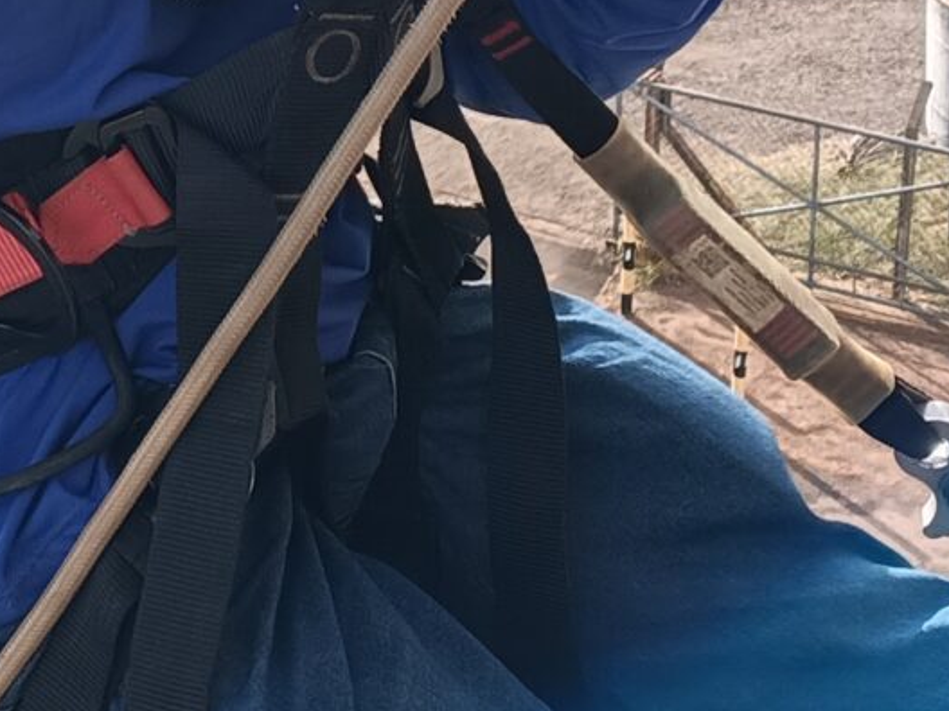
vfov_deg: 11.5
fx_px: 3454
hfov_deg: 15.6
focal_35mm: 126
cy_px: -136
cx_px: 219
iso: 149
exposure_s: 1/537
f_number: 1.8
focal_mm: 4.81
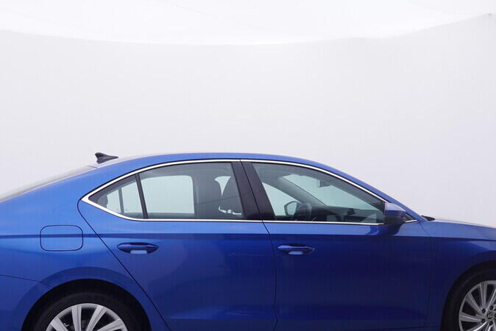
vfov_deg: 27.5
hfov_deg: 41.0
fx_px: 663
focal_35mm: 48
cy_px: 269
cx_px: 235
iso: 200
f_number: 5
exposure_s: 1/80
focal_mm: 15
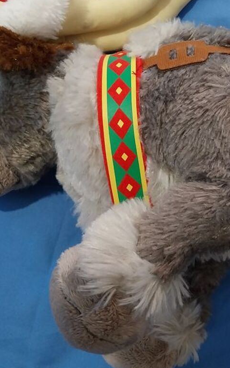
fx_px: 481
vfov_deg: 41.5
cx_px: 178
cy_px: 133
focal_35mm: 48
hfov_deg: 26.5
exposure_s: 1/33.3
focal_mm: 4
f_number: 1.8
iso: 320
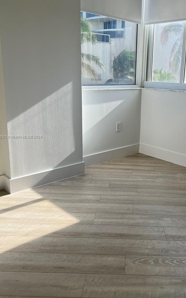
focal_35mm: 34
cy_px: 137
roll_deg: -4.1
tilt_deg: -15.1
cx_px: 124
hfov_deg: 36.9
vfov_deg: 56.6
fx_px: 276
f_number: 1.5
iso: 50
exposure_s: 1/696
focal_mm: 5.7
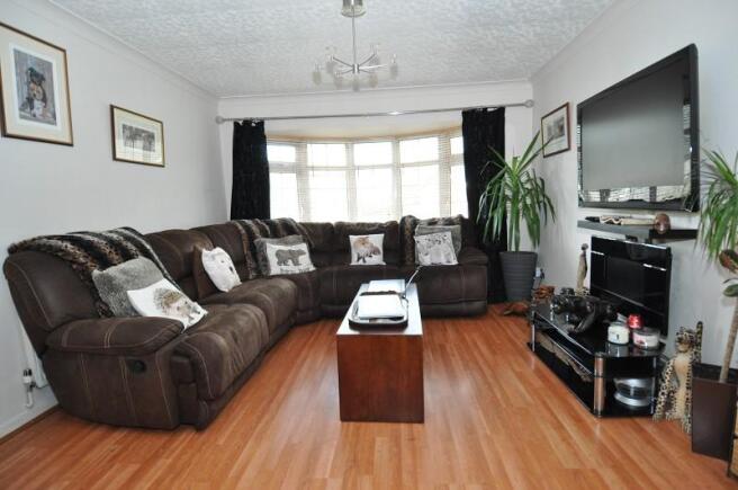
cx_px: 369
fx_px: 368
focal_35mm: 18
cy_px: 245
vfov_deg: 67.2
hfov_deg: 90.1
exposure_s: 1/60
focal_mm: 12
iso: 800
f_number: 4
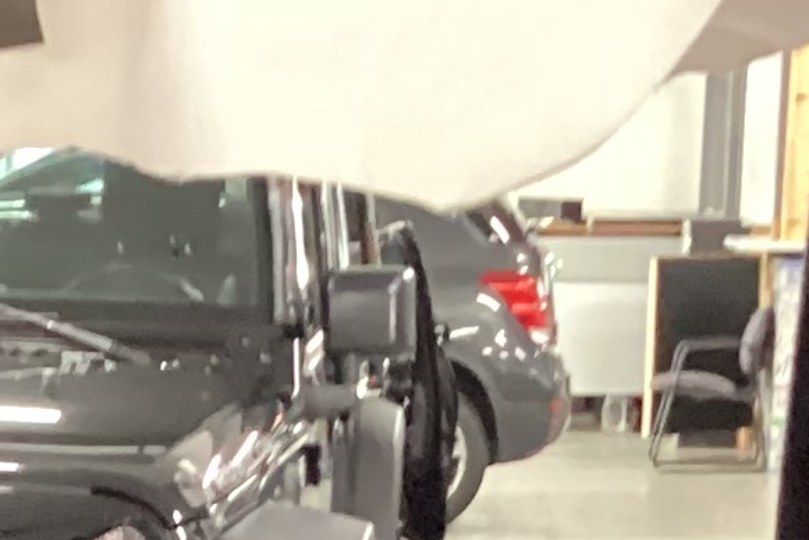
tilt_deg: -19.8
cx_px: 153
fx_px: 4069
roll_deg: -0.9
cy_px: 1383
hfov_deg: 11.3
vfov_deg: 7.1
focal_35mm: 181
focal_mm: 3.3
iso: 640
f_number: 2.4
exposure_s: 1/24
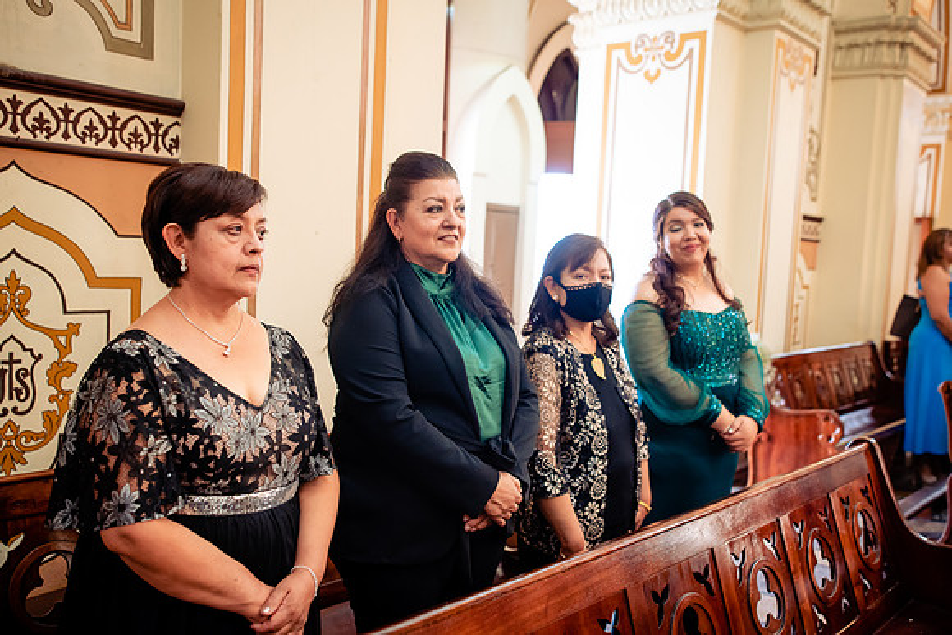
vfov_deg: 37.9
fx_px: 926
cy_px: 318
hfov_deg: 54.4
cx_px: 476
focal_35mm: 35
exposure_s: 1/80
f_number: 3.2
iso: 1250
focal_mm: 35
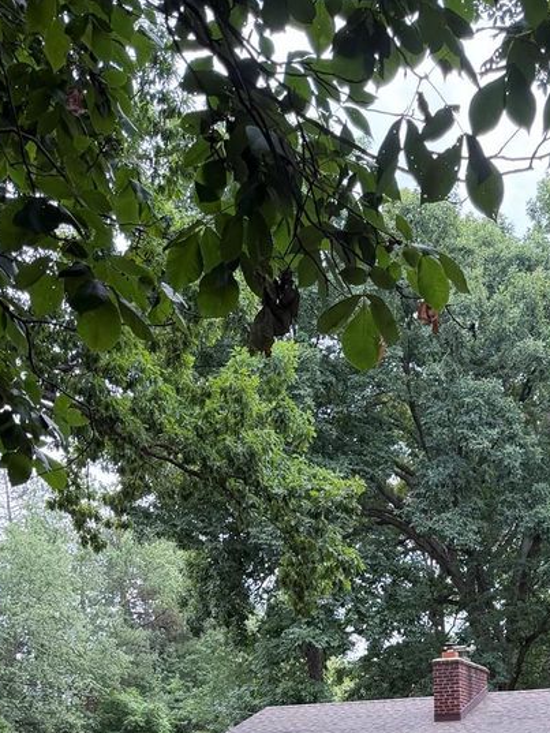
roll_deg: +1.7
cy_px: 907
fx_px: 1292
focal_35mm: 61
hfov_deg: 23.4
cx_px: 504
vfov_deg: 27.4
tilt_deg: -3.6
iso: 100
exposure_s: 1/501
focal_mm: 6.76
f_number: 1.78
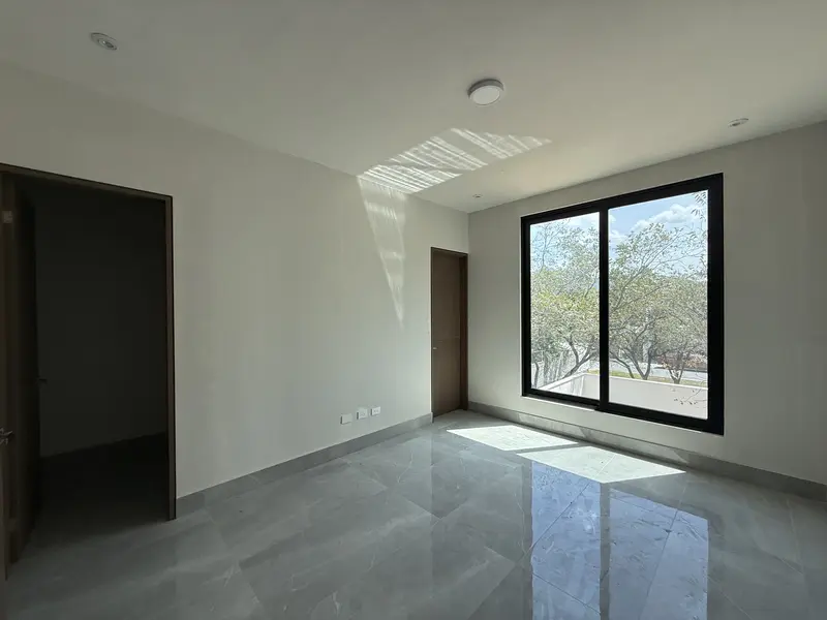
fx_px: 334
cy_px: 310
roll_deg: +0.9
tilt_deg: +2.5
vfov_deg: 85.7
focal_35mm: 14
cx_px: 414
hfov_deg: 102.1
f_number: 2.2
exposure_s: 1/427
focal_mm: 2.22
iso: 64
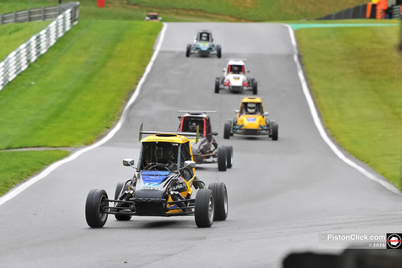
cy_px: 134
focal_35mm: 200
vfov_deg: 6.9
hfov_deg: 10.3
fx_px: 2233
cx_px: 201
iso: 160
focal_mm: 200
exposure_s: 1/320
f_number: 4.5
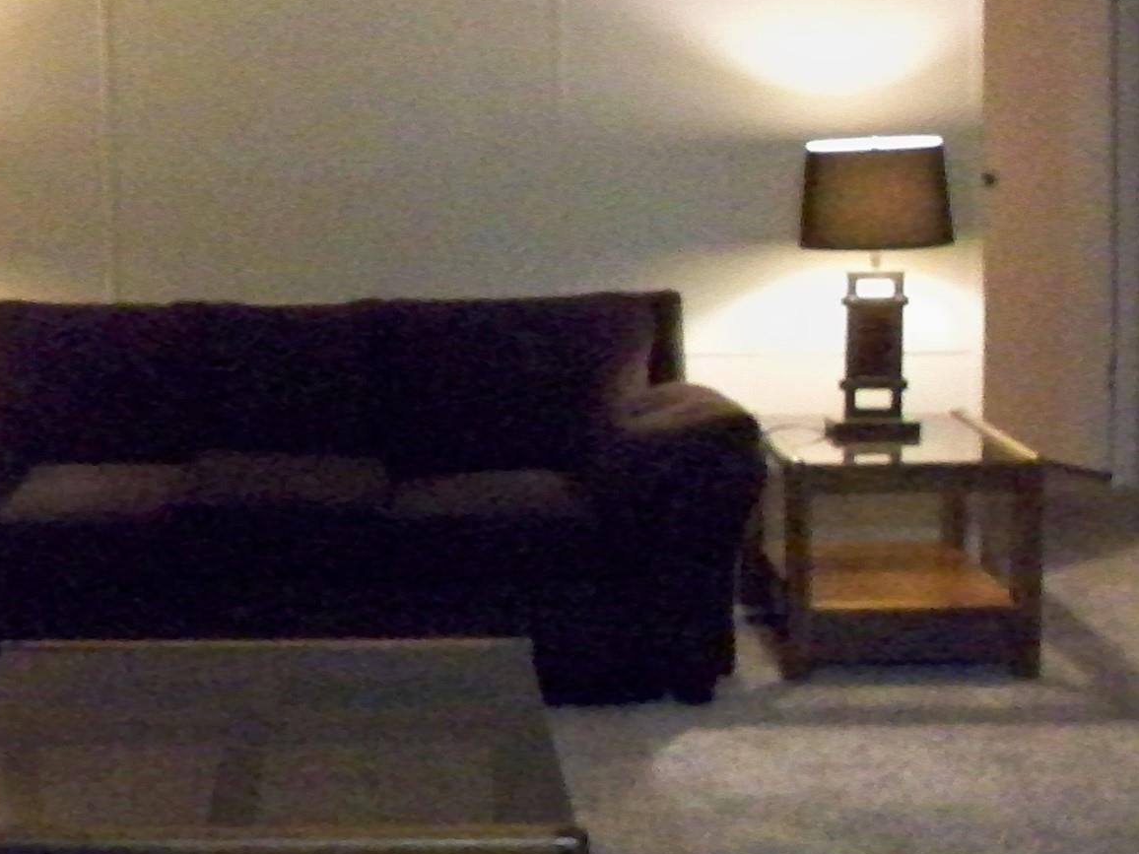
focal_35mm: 62
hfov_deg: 30.4
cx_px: 212
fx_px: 2040
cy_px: 340
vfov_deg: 23.6
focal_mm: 6.3
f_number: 3.1
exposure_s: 1/60
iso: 3200
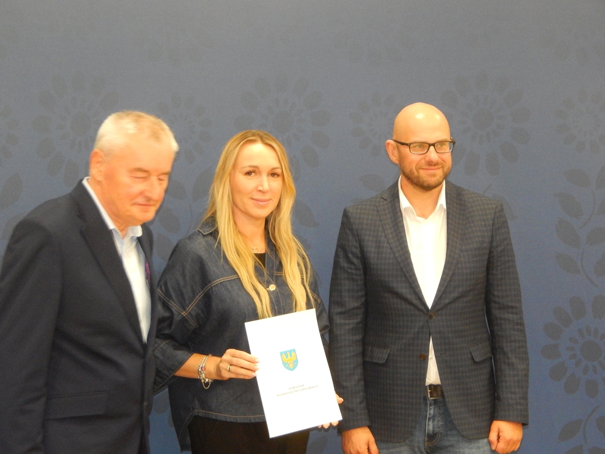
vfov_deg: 15.7
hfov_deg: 20.9
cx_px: 302
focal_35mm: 94
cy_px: 227
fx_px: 1643
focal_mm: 16.6
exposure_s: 1/30
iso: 800
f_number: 4.4
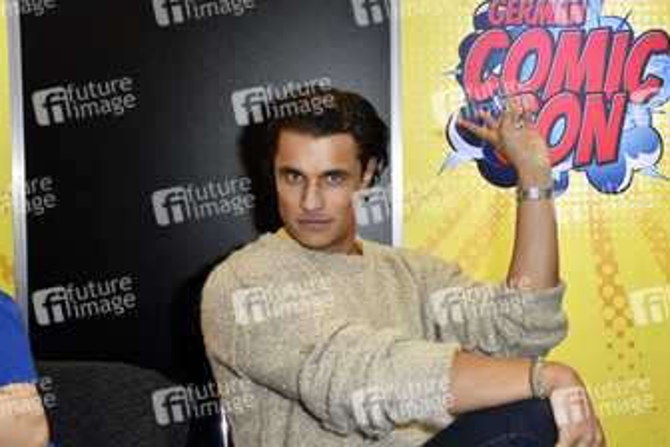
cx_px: 430
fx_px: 949
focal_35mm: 51
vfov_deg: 26.5
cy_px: 251
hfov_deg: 38.6
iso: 1000
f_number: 5.6
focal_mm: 38
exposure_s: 1/125
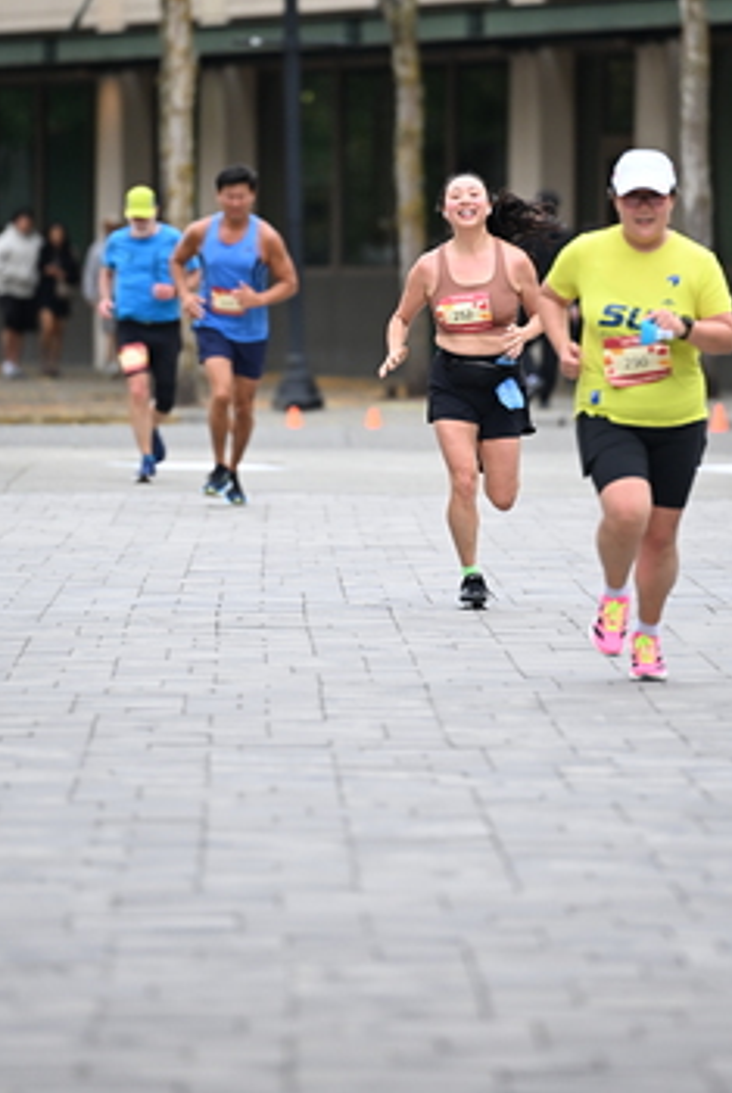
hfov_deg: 4.4
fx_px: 9518
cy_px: 258
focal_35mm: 313
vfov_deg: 6.6
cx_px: 360
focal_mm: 200
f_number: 2.8
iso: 640
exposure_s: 1/1600
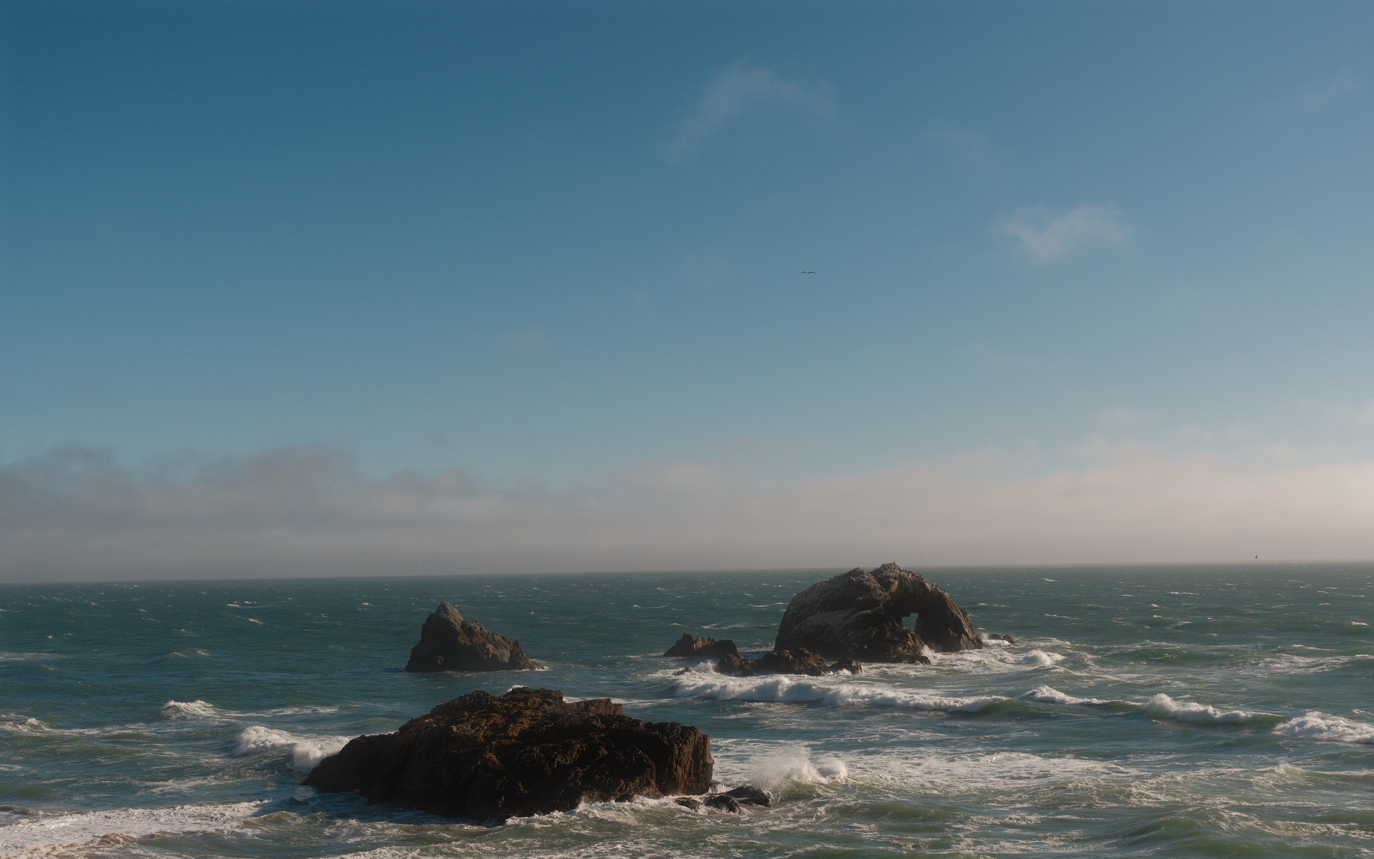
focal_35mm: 51
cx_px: 687
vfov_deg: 25.3
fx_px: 1910
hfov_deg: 39.6
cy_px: 458
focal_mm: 33
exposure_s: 1/320
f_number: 9
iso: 80
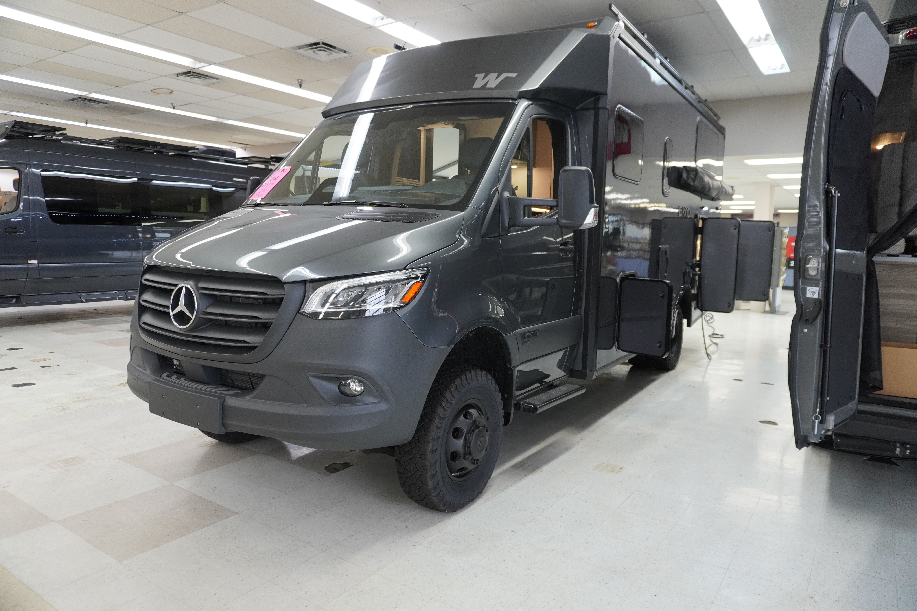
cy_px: 306
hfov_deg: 73.7
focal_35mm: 24
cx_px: 458
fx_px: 611
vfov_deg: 53.1
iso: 800
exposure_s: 1/160
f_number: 4
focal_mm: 16
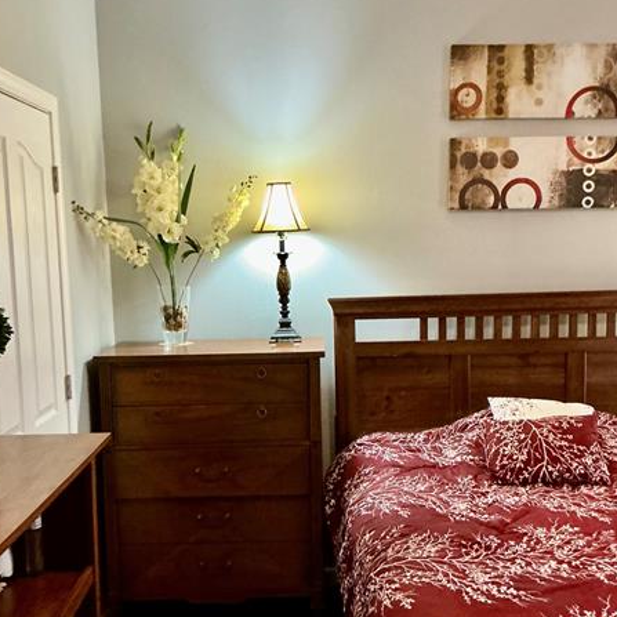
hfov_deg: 38.3
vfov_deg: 38.3
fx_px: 887
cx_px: 311
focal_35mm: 44
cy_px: 344
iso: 250
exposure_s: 1/30
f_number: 1.8
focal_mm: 3
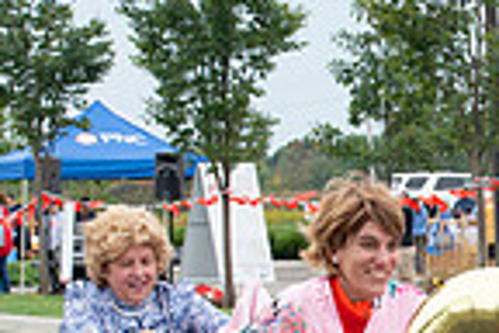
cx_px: 610
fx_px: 4075
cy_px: 411
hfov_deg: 7.0
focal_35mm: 294
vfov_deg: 4.7
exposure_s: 1/250
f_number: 10
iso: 640
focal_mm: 70
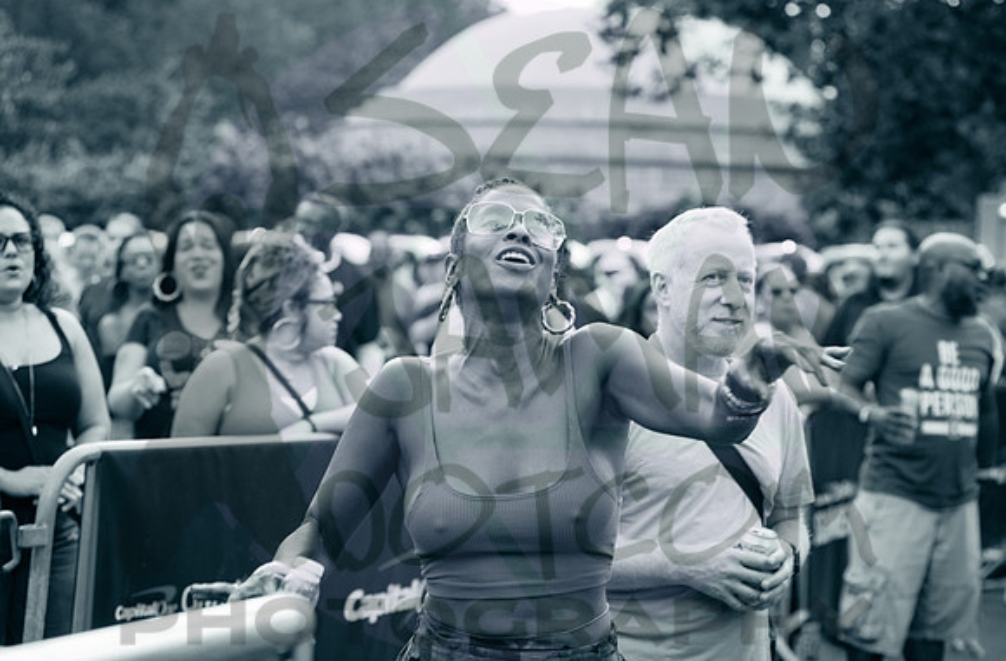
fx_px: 2473
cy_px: 371
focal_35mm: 89
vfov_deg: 15.2
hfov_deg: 23.0
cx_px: 556
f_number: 4.5
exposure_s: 1/200
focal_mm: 80
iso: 1000
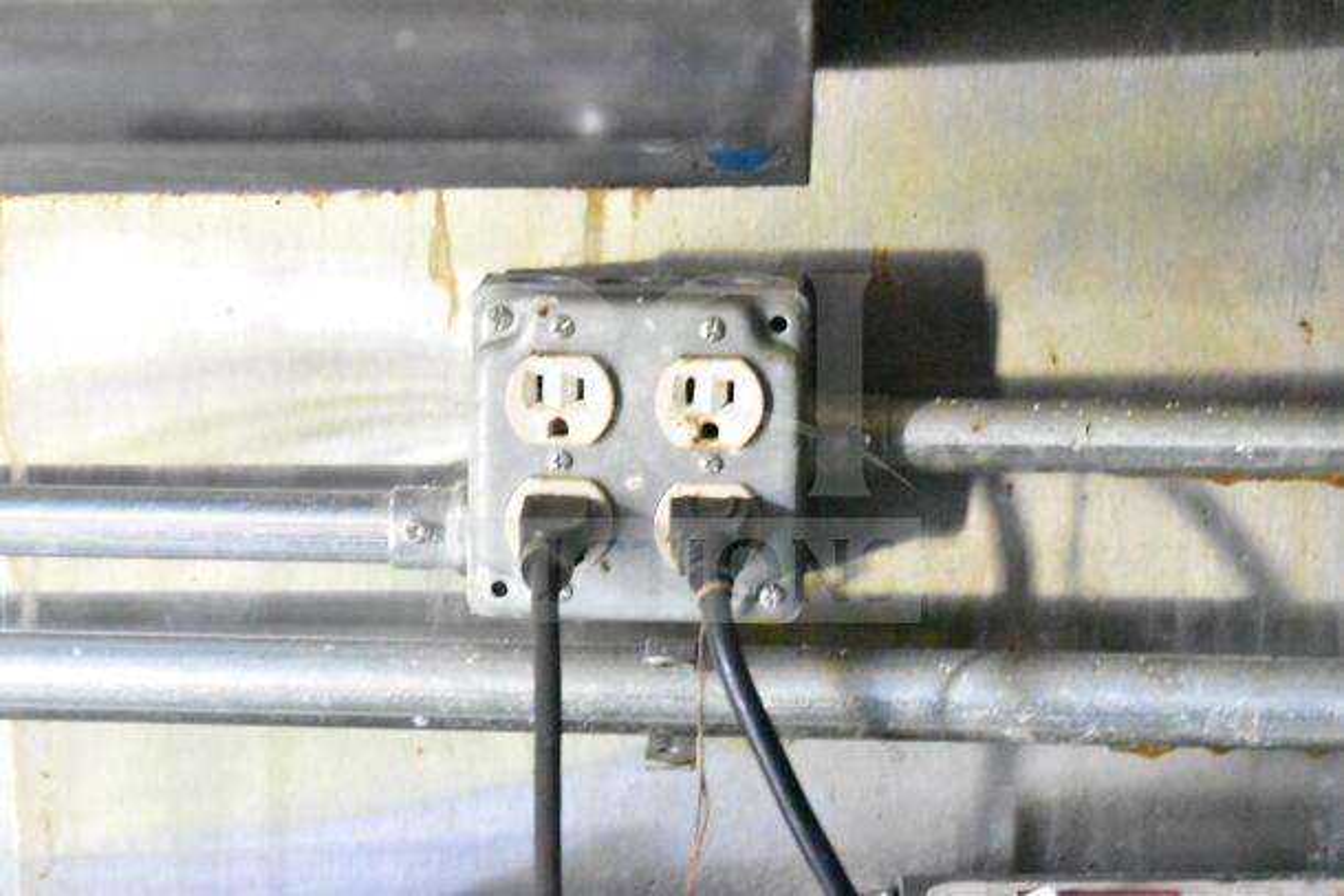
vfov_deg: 16.6
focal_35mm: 82
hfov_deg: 24.6
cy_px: 448
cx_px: 672
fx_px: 3081
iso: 25600
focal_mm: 55
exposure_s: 1/40
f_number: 5.6
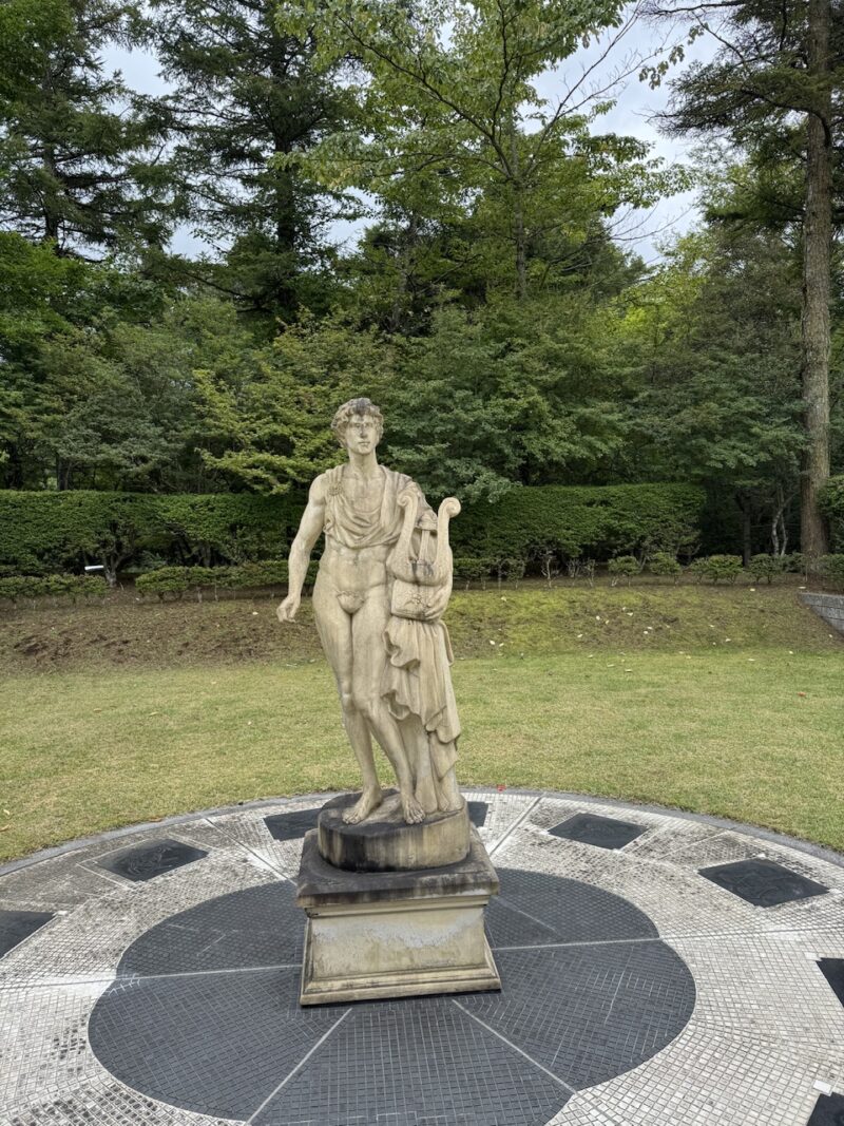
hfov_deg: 56.8
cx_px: 422
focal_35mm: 24
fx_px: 780
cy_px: 563
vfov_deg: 71.6
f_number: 1.78
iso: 80
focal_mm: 6.76
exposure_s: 1/1524
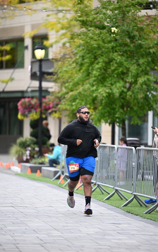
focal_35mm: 205
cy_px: 126
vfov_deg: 10.2
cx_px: 82
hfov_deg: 6.4
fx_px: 1412
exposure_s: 1/2000
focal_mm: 200
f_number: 2.8
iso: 640
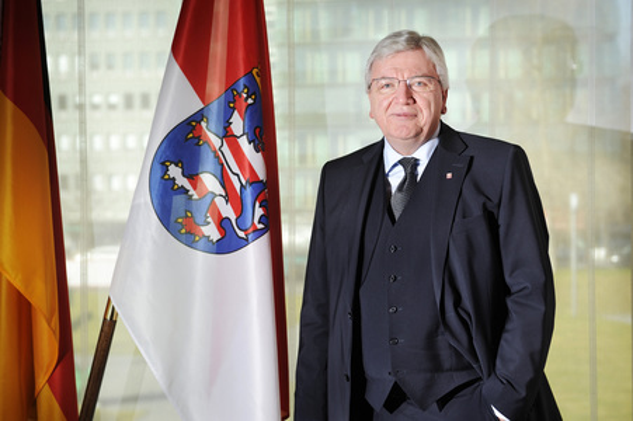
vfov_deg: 19.4
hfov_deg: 28.9
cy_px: 210
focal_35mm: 70
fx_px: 1230
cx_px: 316
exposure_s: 1/250
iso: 200
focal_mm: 70
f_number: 4
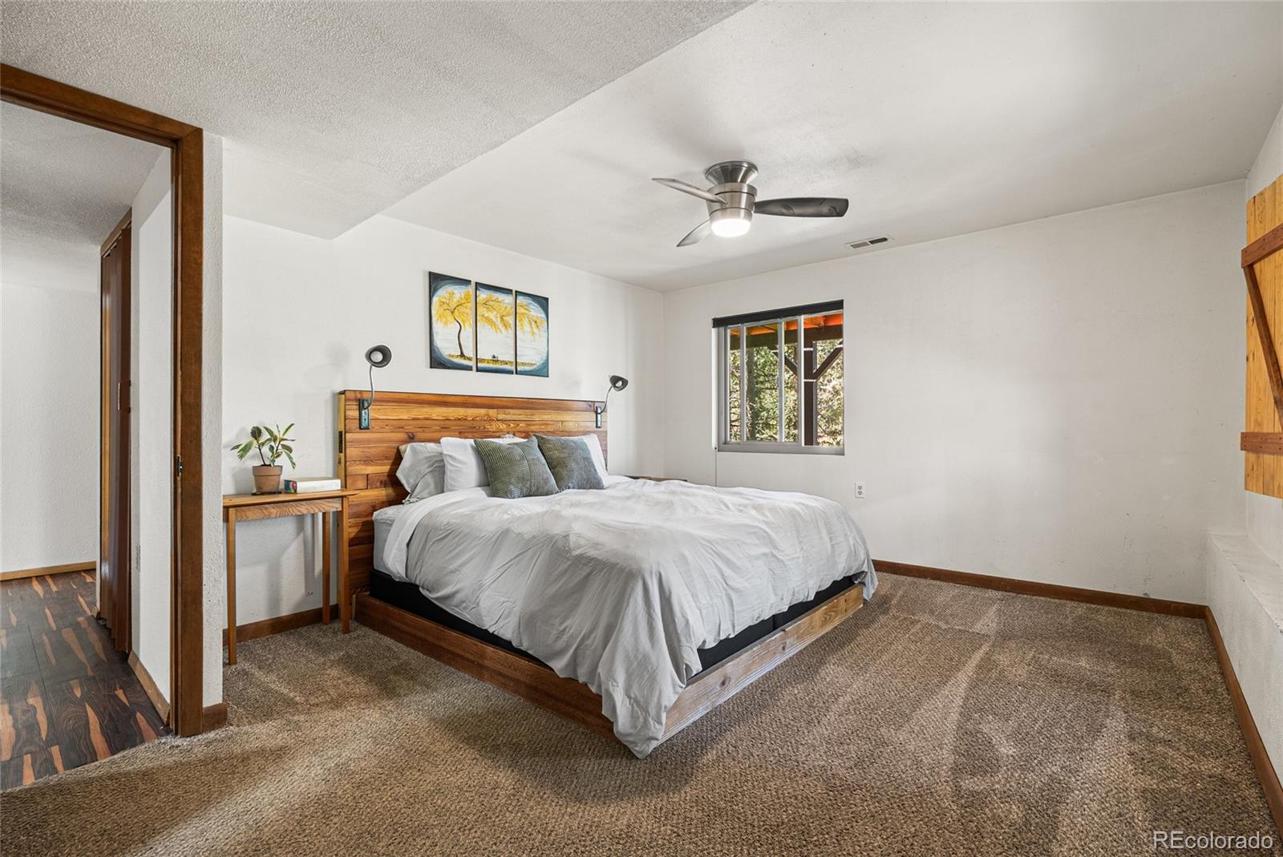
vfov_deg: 73.8
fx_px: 571
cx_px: 642
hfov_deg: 96.7
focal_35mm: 16
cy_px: 428
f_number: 8
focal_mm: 16
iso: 200
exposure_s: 1/20
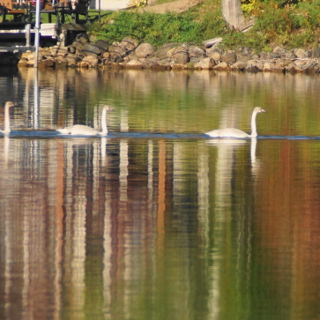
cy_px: 108
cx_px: 255
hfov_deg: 2.0
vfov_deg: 2.0
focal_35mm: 878
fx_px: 9183
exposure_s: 1/400
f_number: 6.3
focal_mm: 250
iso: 320
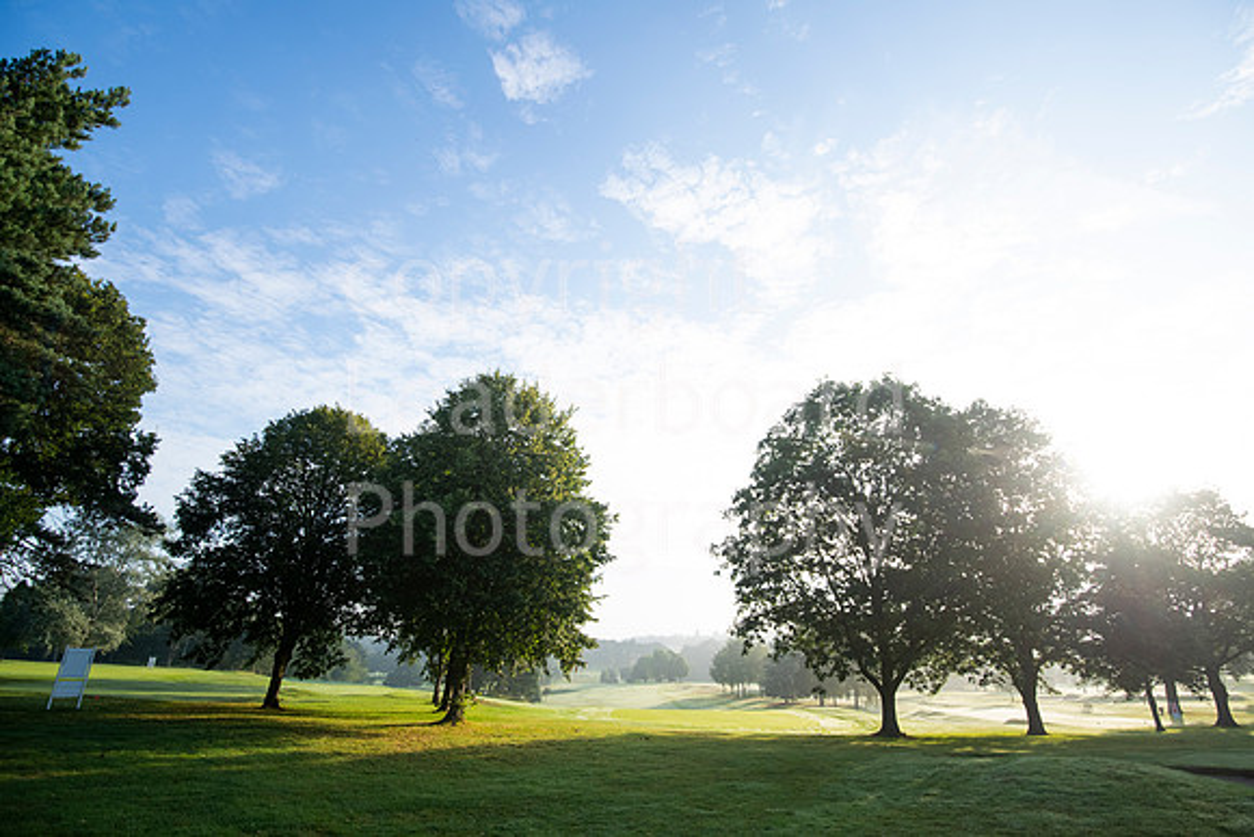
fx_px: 557
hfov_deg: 96.7
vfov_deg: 73.8
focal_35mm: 16
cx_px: 627
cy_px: 418
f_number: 7.1
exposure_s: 1/500
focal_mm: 16
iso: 400
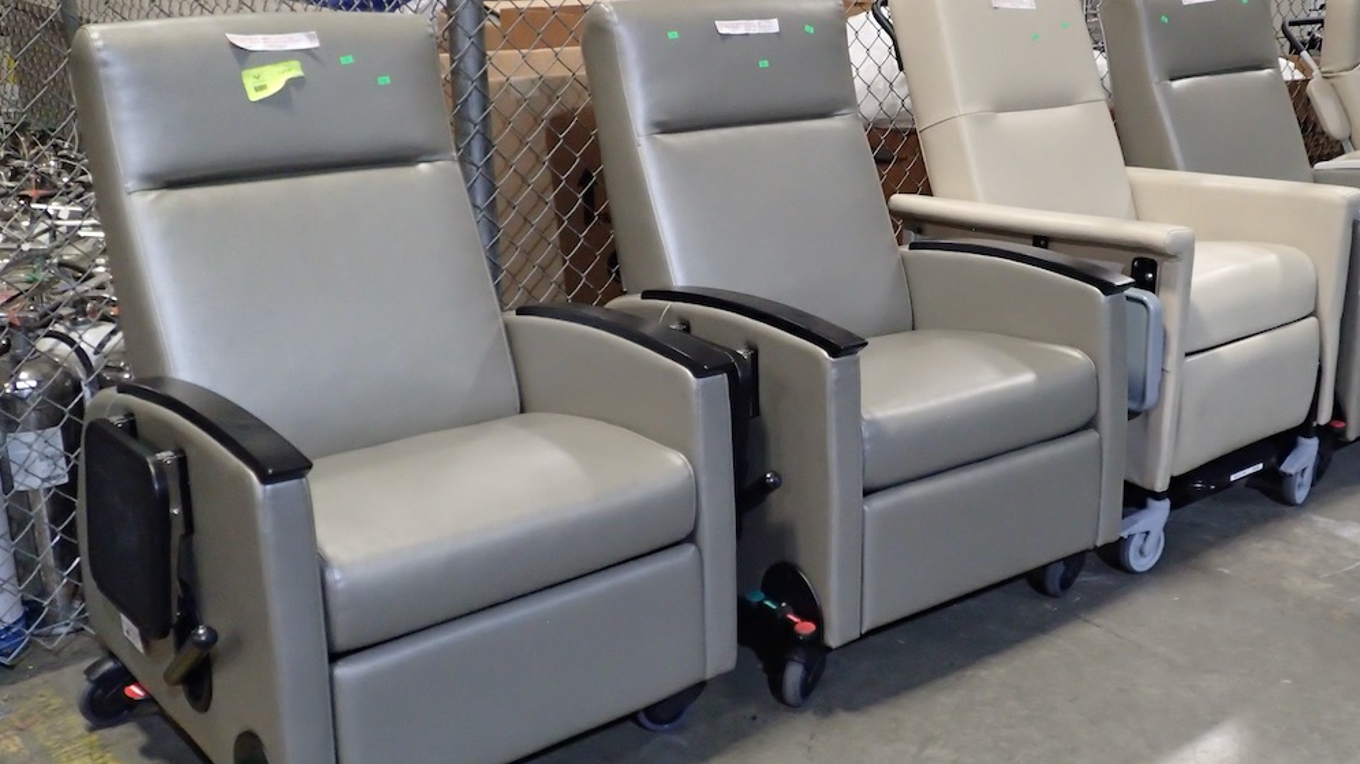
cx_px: 855
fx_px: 1514
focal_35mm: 42
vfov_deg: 28.3
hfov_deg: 47.9
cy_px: 383
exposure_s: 1/30
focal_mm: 5.5
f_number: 2.3
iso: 640
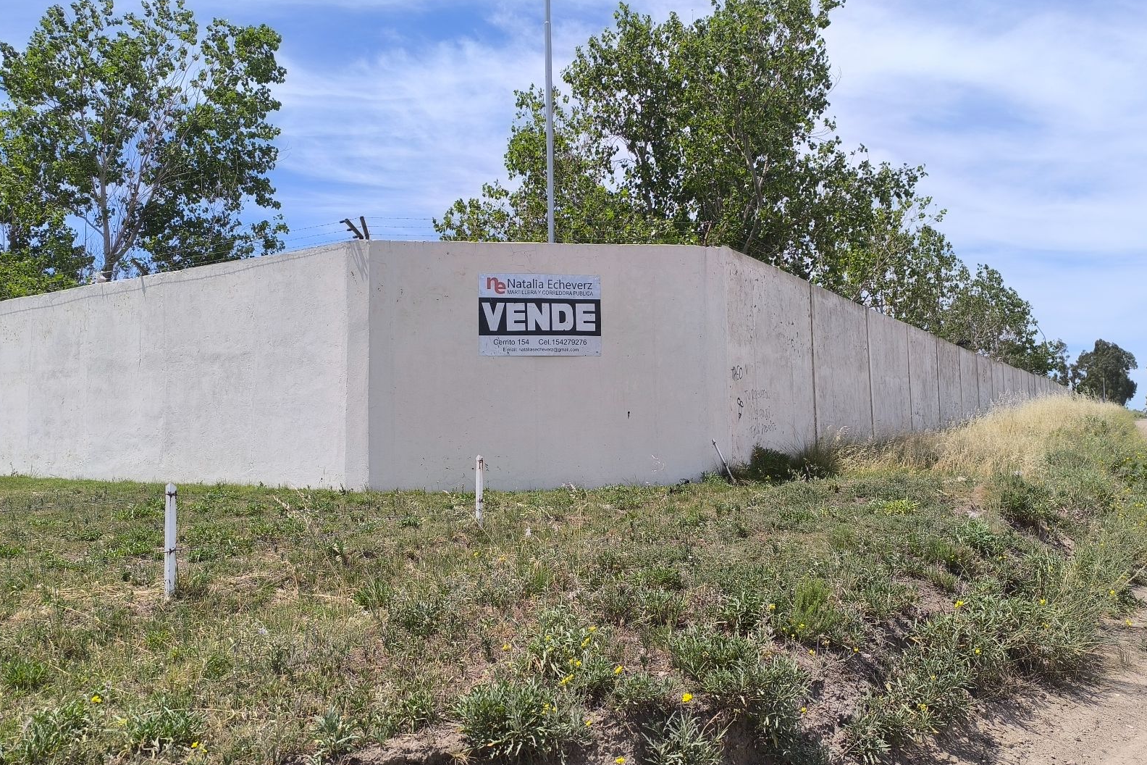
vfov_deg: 45.0
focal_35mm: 29
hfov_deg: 63.7
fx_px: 924
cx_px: 581
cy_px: 367
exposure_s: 1/950
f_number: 1.65
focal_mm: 6.14
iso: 50
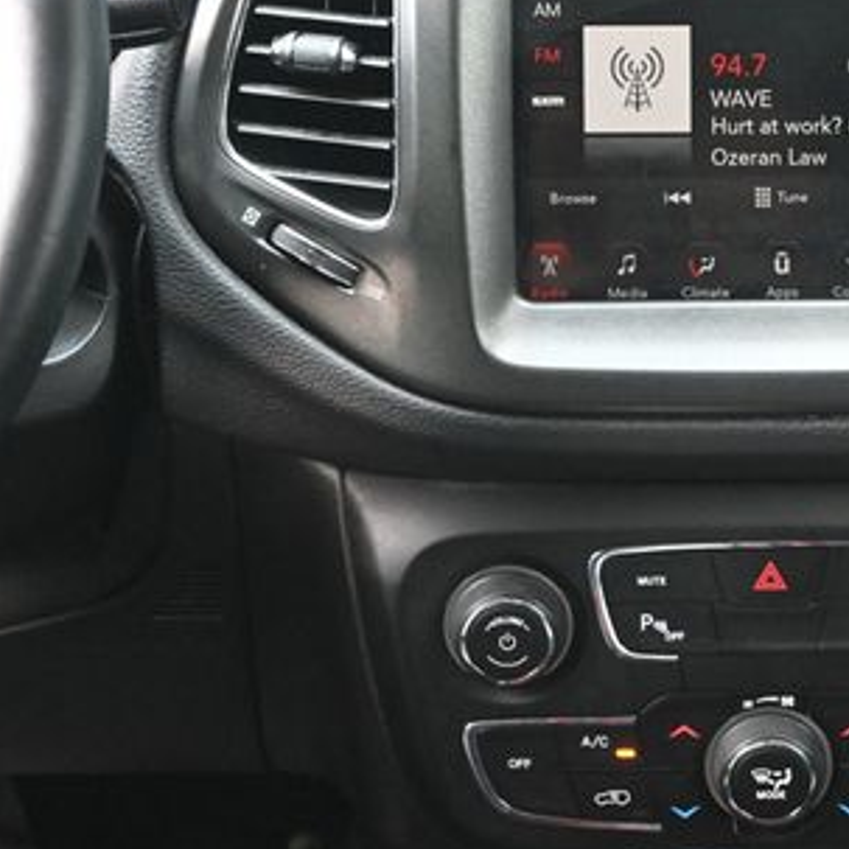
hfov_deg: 15.2
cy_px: 336
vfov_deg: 15.4
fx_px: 3136
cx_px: 782
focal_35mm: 113
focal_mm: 42
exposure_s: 1/60
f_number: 5.6
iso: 4000
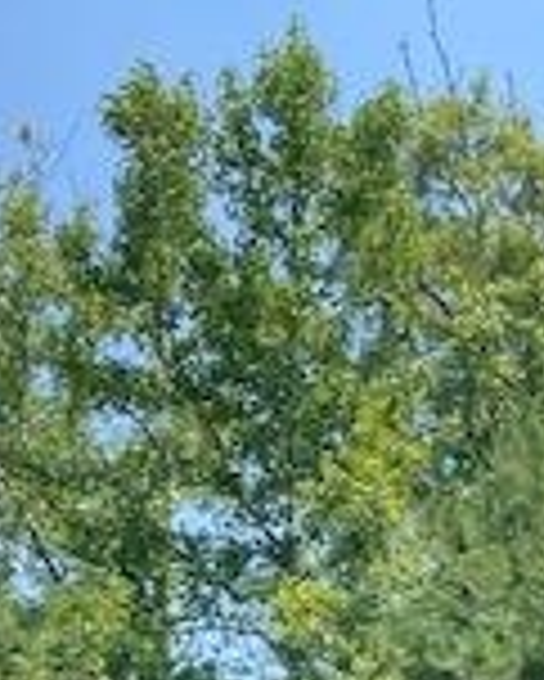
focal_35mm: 116
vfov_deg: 15.4
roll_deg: -1.5
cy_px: 1004
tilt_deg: +10.1
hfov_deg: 12.9
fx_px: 2332
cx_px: 674
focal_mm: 3.99
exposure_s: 1/960
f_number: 1.8
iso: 20
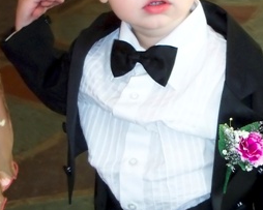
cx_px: 177
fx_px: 724
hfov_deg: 20.5
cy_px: 117
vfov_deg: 16.5
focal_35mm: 93
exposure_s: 1/30
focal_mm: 7.5
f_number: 2.8
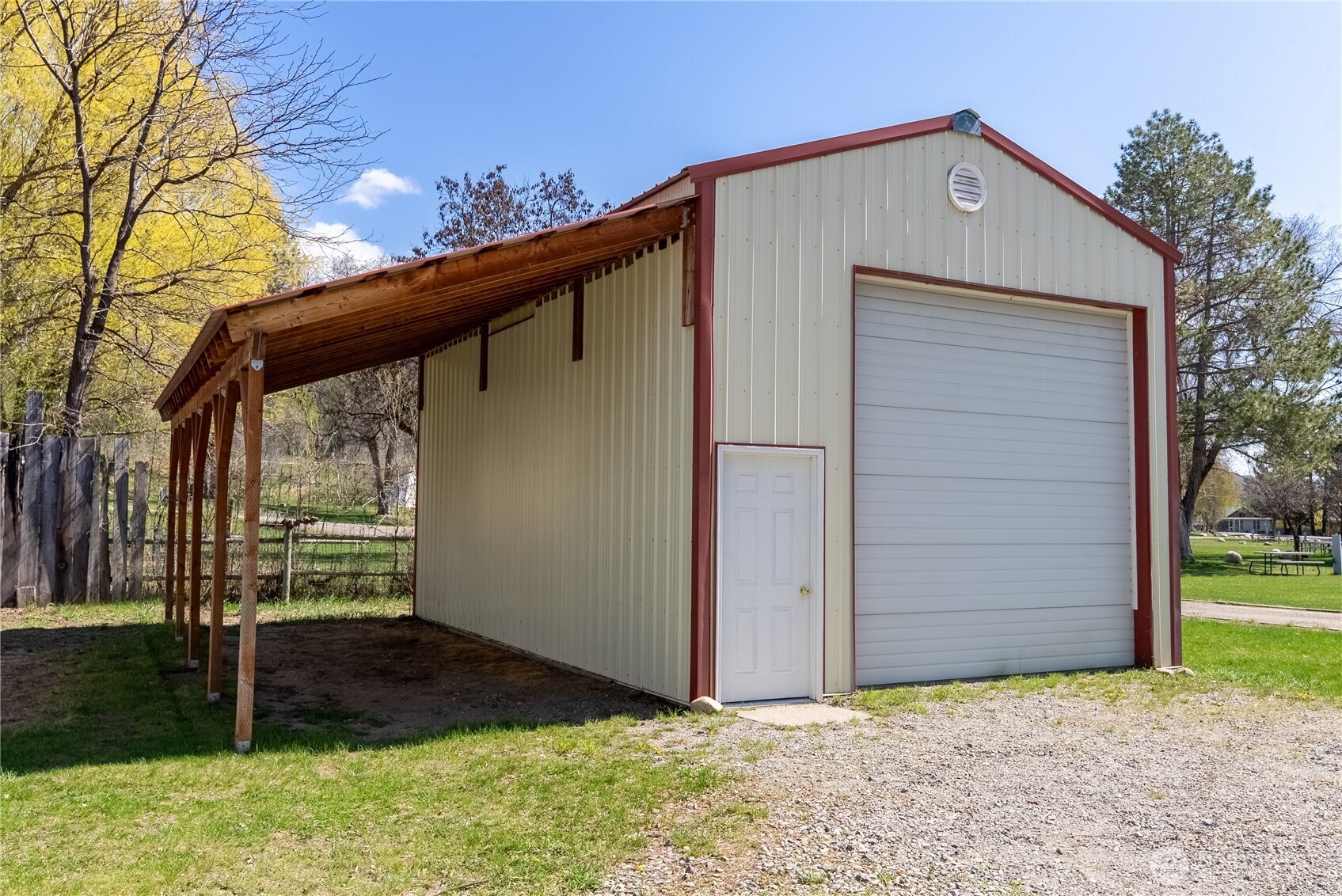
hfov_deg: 62.9
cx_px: 671
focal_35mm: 29
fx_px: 1096
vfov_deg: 44.5
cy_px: 448
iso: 200
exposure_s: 1/8000
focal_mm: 29.4
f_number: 10
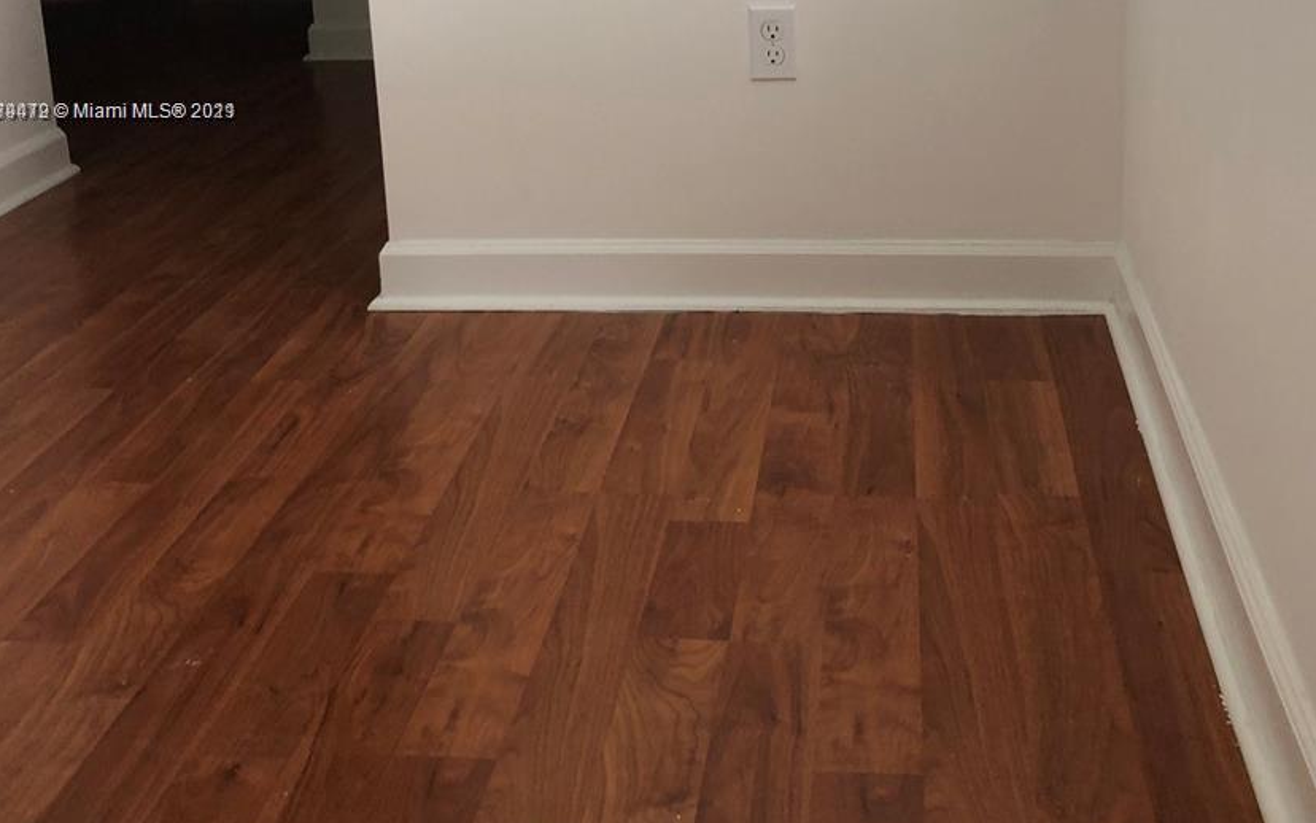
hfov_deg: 46.2
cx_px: 660
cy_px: 113
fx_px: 1543
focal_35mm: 43
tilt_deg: -14.2
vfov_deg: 28.9
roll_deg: +3.1
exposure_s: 1/24
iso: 32
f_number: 1.8
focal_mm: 3.99
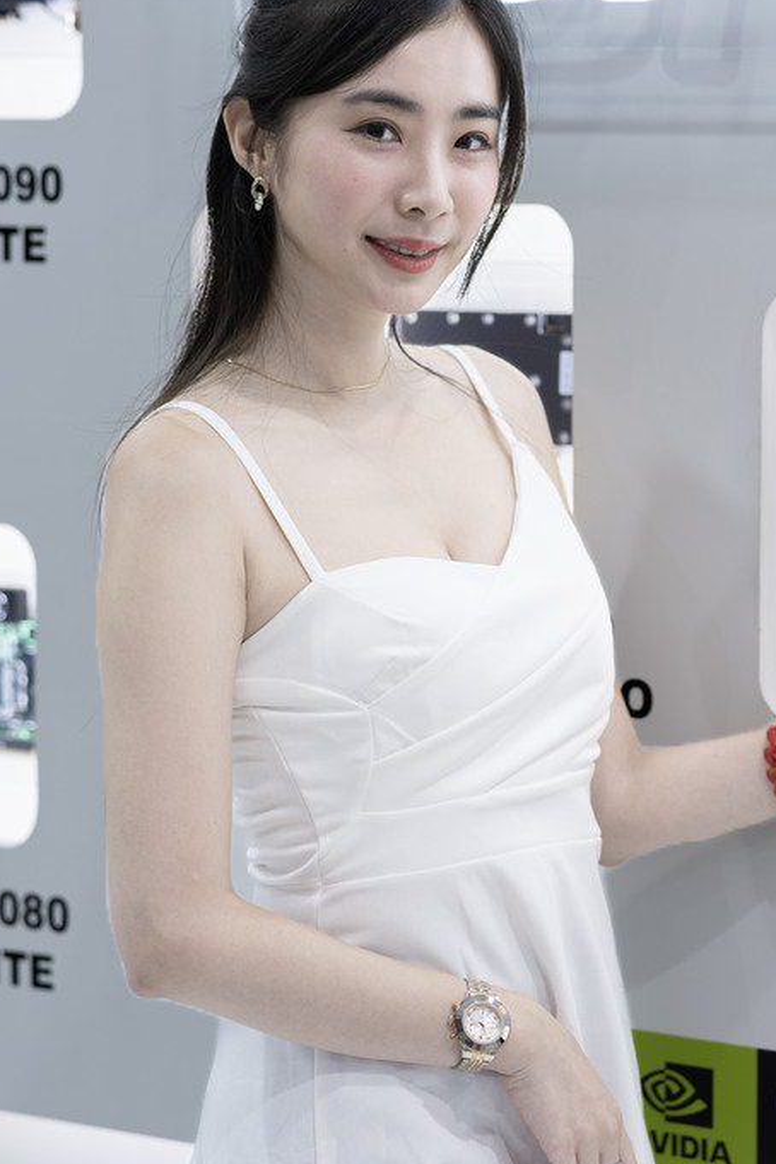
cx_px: 585
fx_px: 4720
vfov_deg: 14.1
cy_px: 496
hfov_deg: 9.4
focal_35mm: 146
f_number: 2.8
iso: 200
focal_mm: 85
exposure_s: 1/160
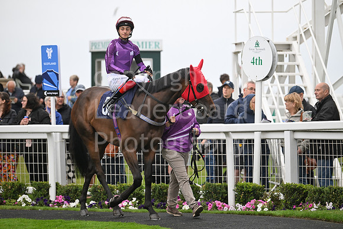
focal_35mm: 165
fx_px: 1572
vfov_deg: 8.3
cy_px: 114
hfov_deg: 12.4
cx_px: 172
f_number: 2.8
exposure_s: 1/1250
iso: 1250
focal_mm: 165
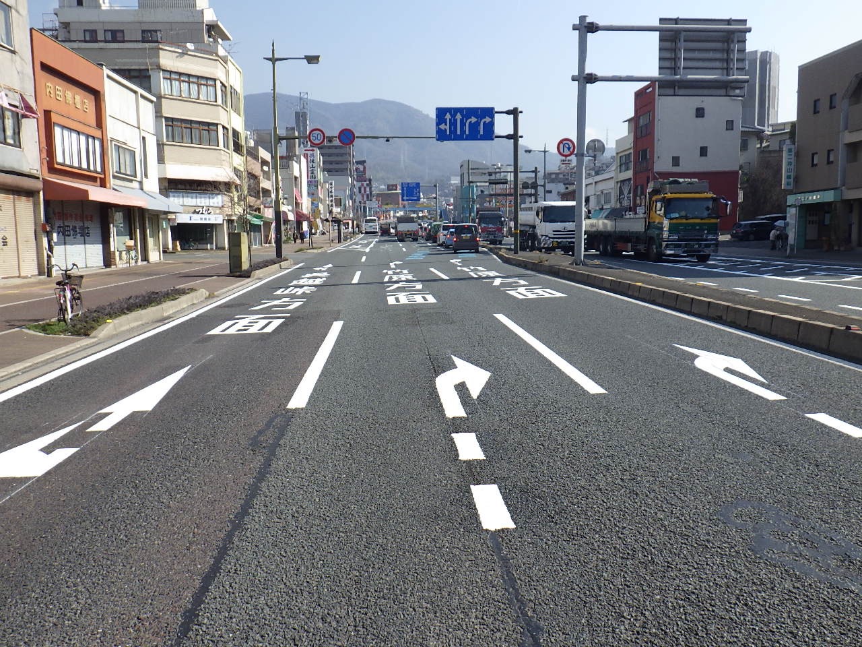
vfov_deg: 49.7
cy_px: 324
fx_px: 697
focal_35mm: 28
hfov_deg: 63.4
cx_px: 431
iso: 125
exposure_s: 1/800
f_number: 4.2
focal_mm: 5
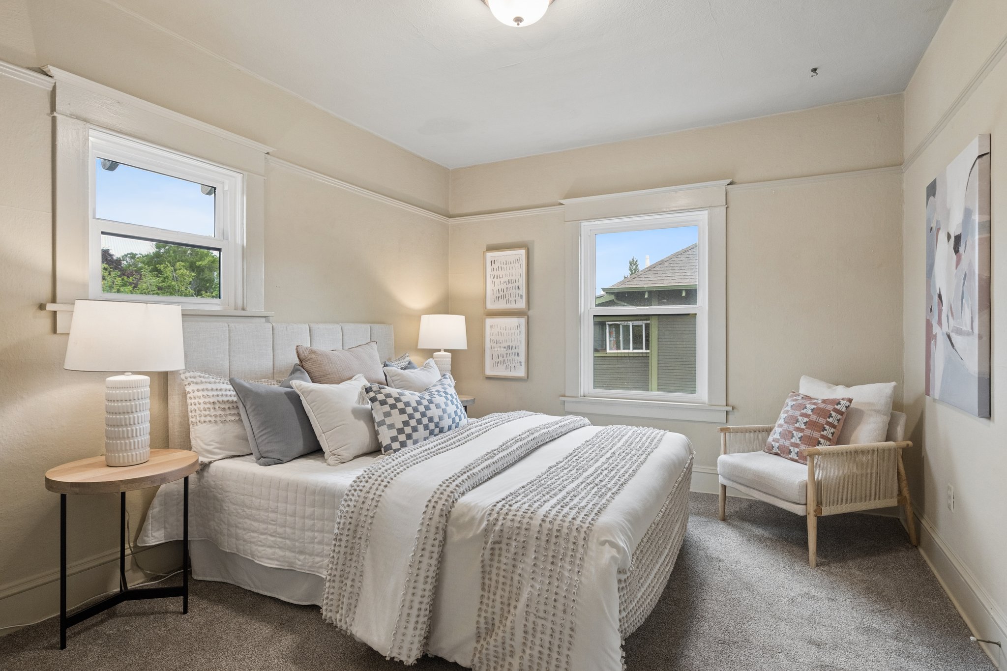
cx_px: 504
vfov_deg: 67.4
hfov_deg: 90.0
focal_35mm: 18
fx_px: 503
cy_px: 336
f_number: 8
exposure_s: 1/80
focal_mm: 18
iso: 2000
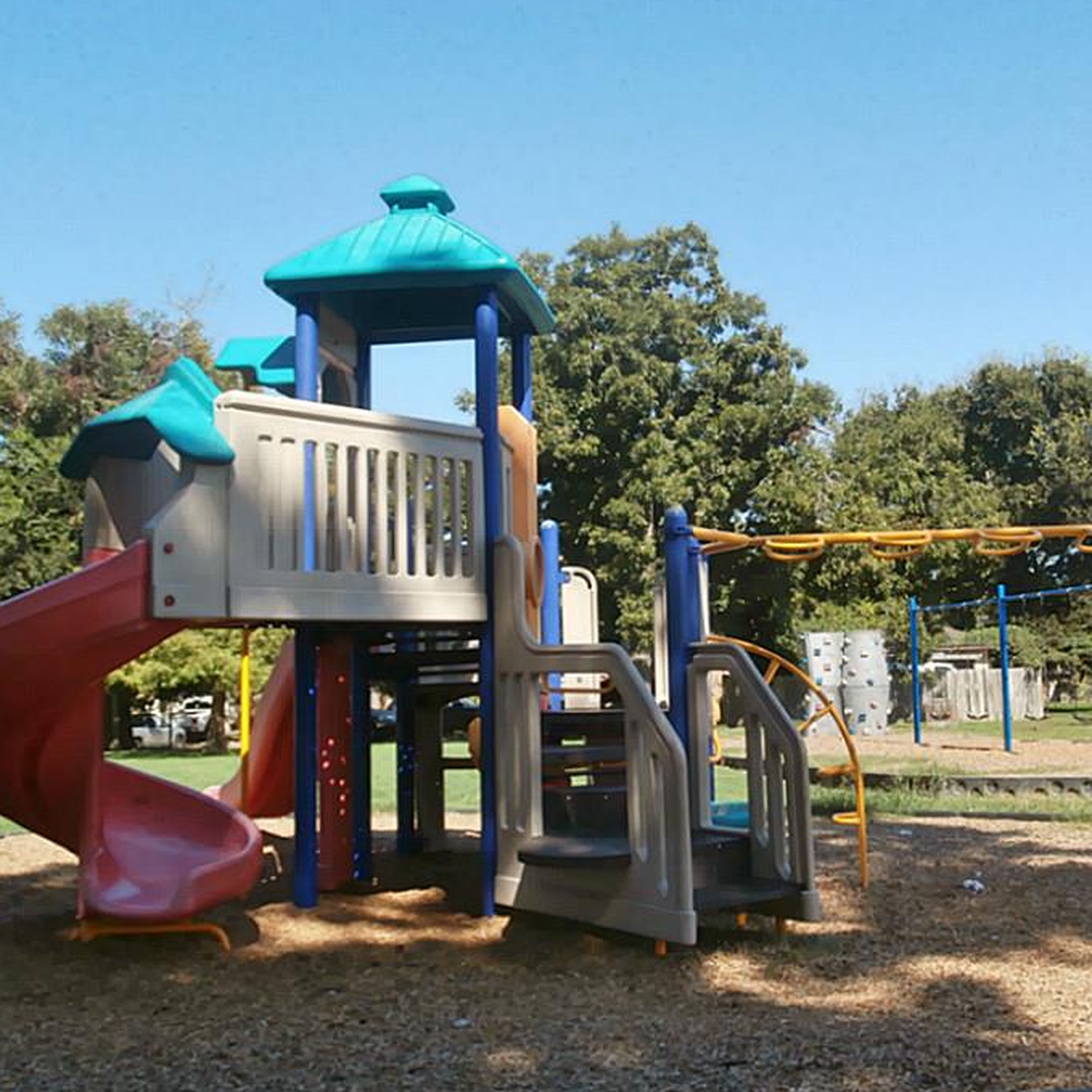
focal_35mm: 40
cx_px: 655
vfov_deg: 41.9
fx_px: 1428
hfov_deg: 41.7
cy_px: 529
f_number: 3.5
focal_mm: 5.36
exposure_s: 1/500
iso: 100
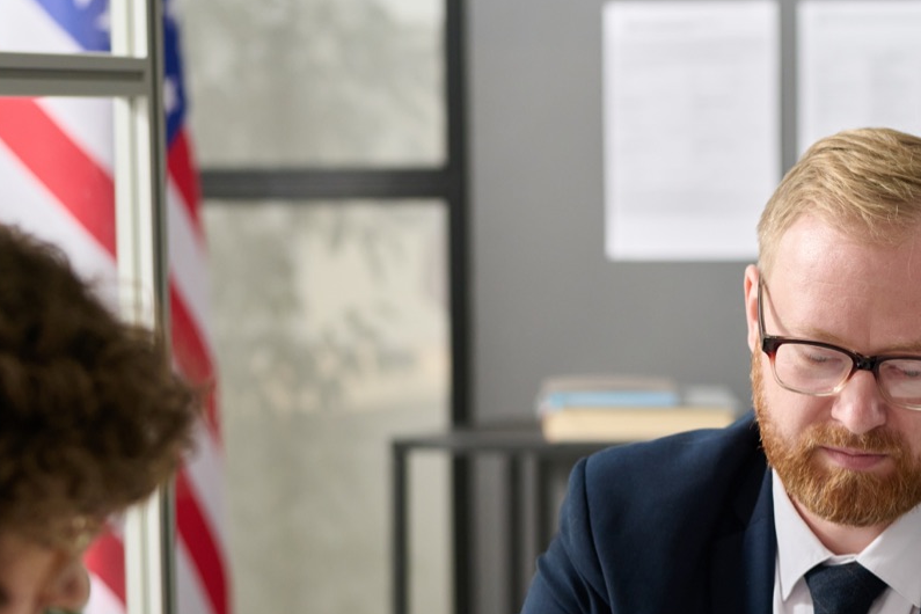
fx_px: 4374
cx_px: 680
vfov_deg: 8.0
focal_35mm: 171
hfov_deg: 12.0
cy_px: 612
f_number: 2.8
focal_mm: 85
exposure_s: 1/160
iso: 640
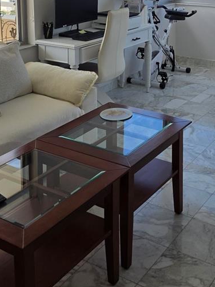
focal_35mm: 55
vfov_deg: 32.7
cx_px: 154
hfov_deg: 26.3
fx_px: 456
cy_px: 14
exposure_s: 1/1339
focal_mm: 6.25
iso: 80
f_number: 1.7
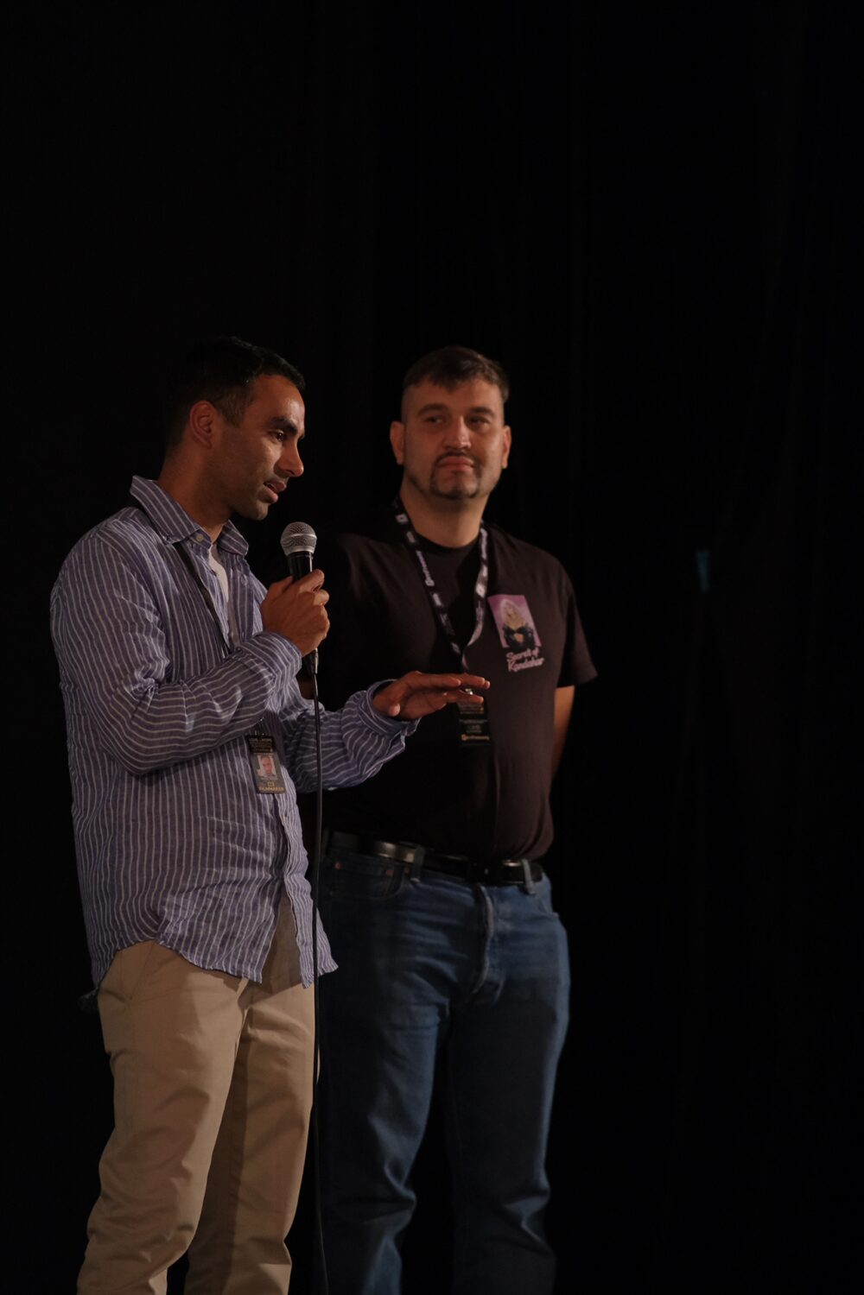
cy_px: 648
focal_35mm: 128
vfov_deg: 16.0
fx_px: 4608
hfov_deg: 10.7
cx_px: 432
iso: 3200
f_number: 1.8
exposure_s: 1/100
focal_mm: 85
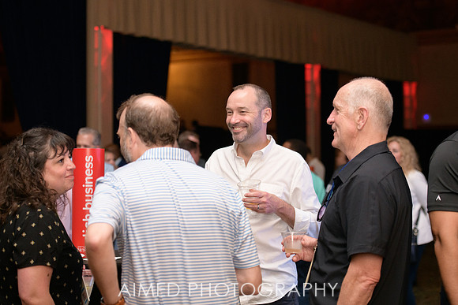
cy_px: 141
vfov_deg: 17.9
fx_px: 967
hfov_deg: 26.6
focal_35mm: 76
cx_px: 247
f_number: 3.5
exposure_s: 1/250
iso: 2000
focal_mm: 70
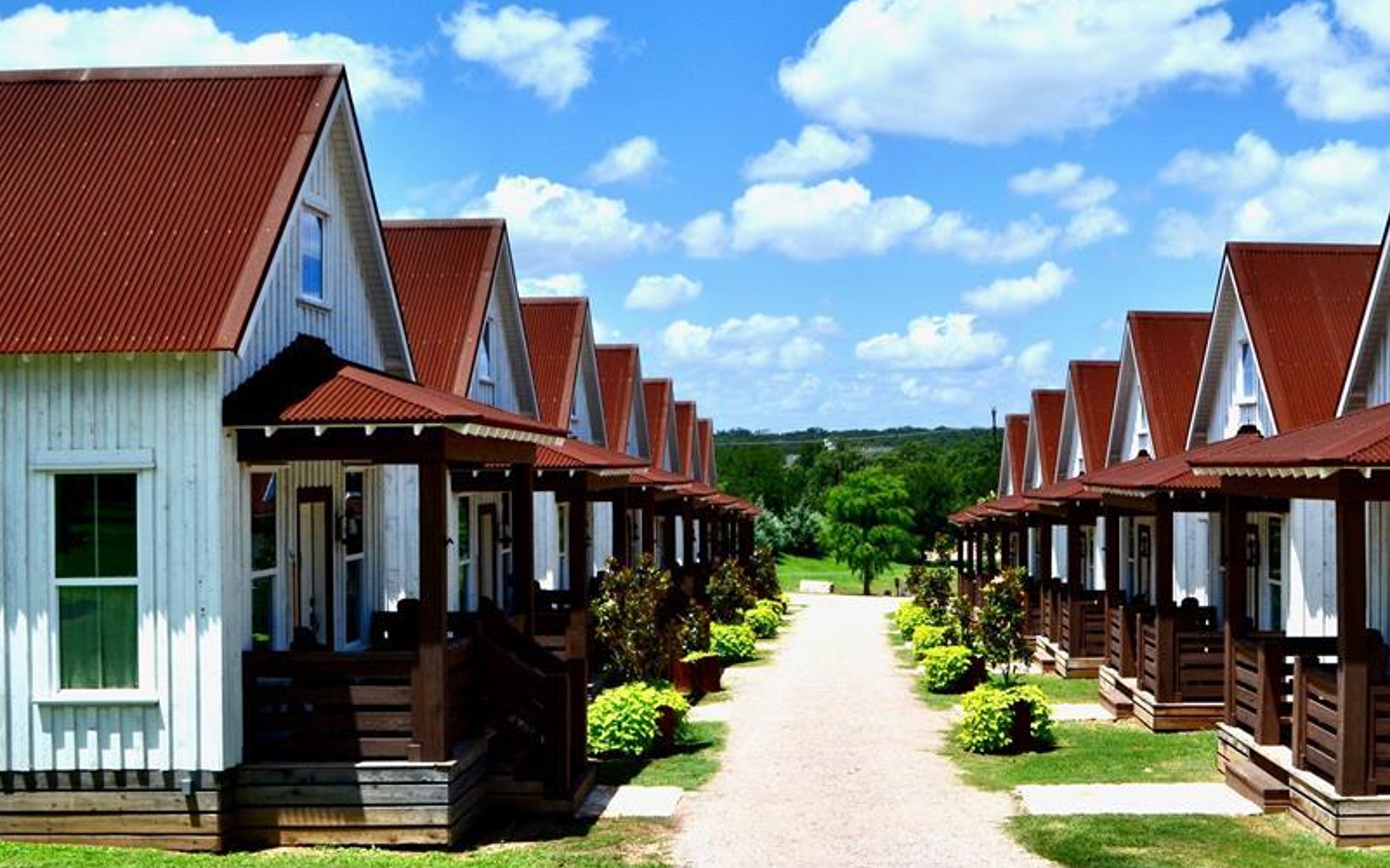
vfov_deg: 29.8
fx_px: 1628
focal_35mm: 43
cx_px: 876
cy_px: 422
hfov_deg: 45.8
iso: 280
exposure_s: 1/500
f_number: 11
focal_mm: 22
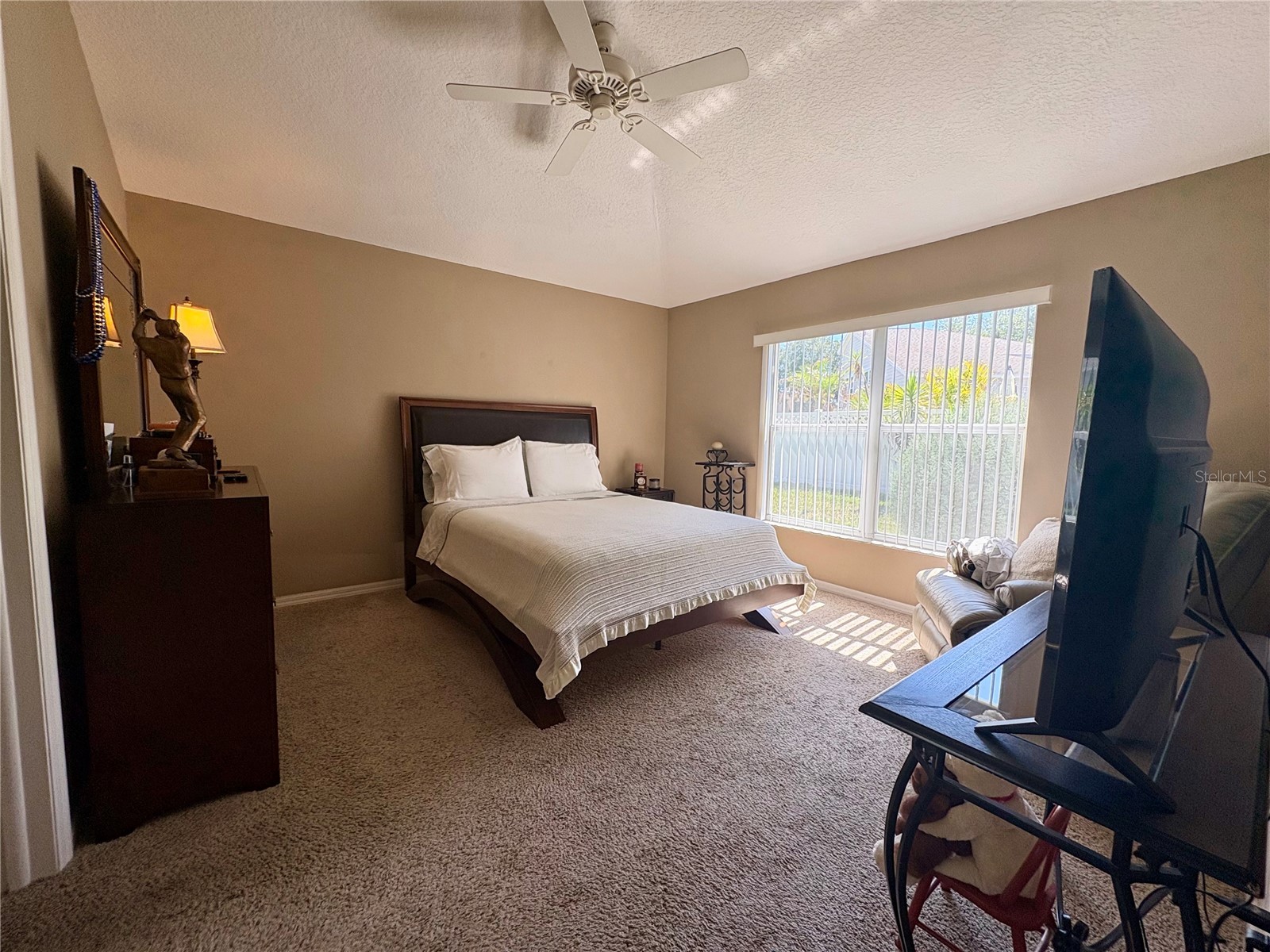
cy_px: 476
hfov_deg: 102.1
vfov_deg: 85.7
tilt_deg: -3.3
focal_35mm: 14
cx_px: 635
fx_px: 514
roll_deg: -1.1
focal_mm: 2.22
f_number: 2.2
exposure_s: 1/211
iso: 50
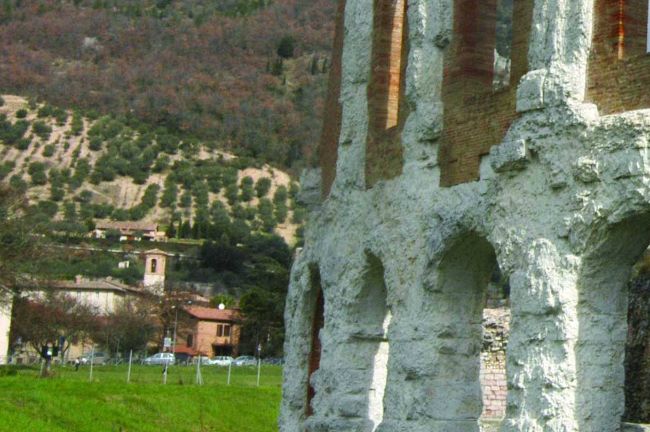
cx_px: 792
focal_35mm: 85
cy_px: 78
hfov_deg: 22.0
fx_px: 1538
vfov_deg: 15.9
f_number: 25
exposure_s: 1/100
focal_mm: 23
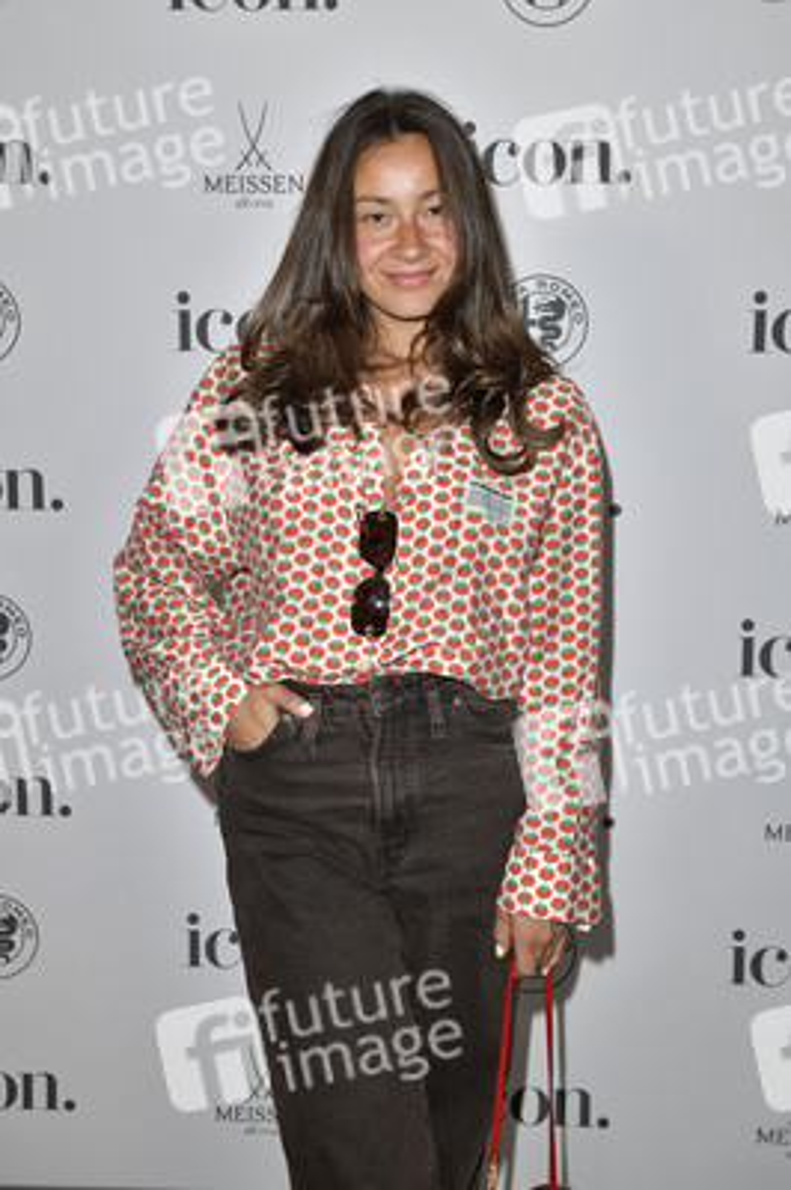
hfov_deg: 26.9
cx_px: 396
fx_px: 1651
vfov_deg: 39.6
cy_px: 595
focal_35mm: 50
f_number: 6.3
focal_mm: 50
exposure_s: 1/200
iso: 1250
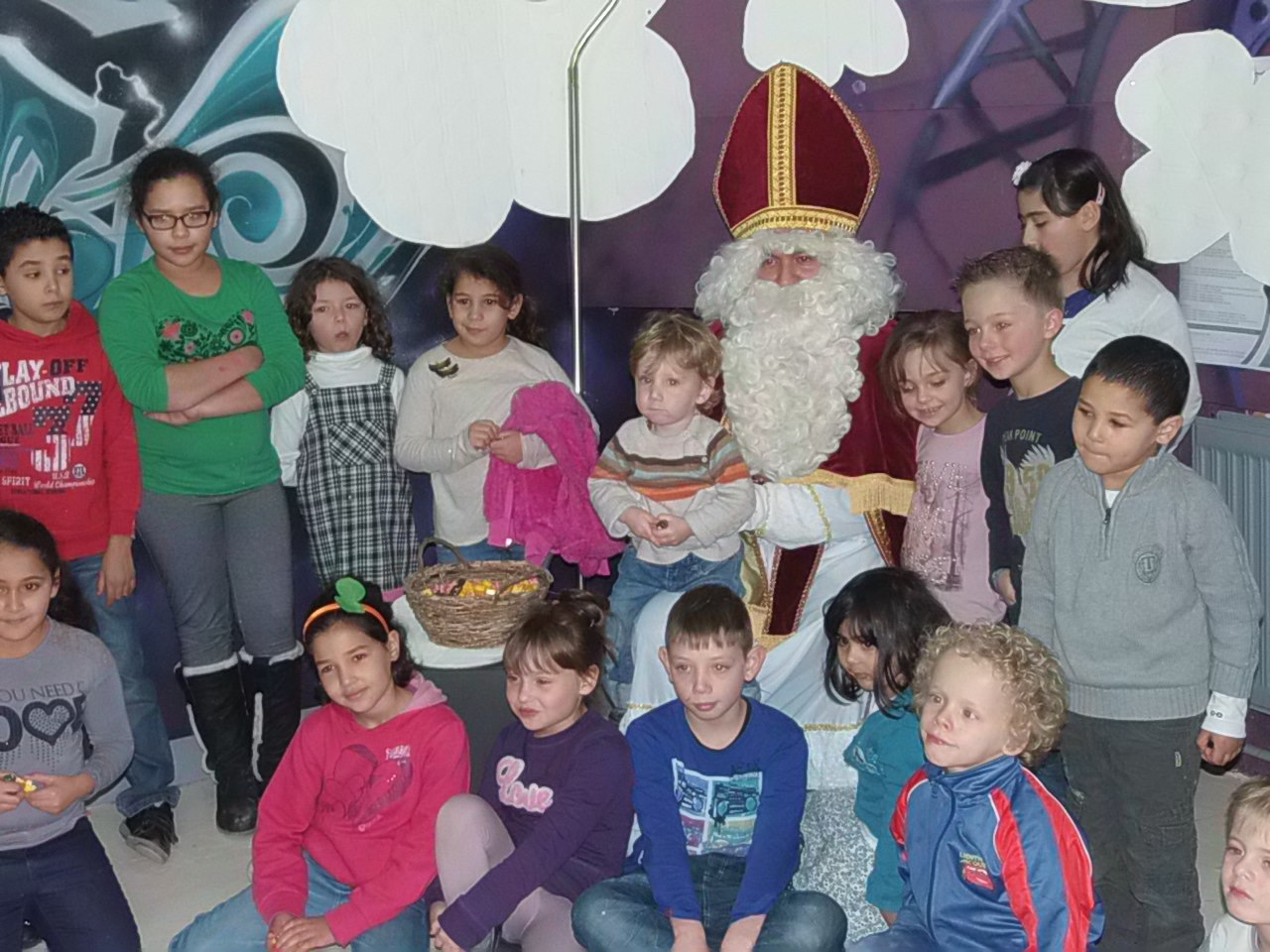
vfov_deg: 29.7
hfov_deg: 38.9
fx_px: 1798
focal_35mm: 49
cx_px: 635
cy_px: 476
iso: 400
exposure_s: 1/30
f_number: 3.8
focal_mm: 8.7
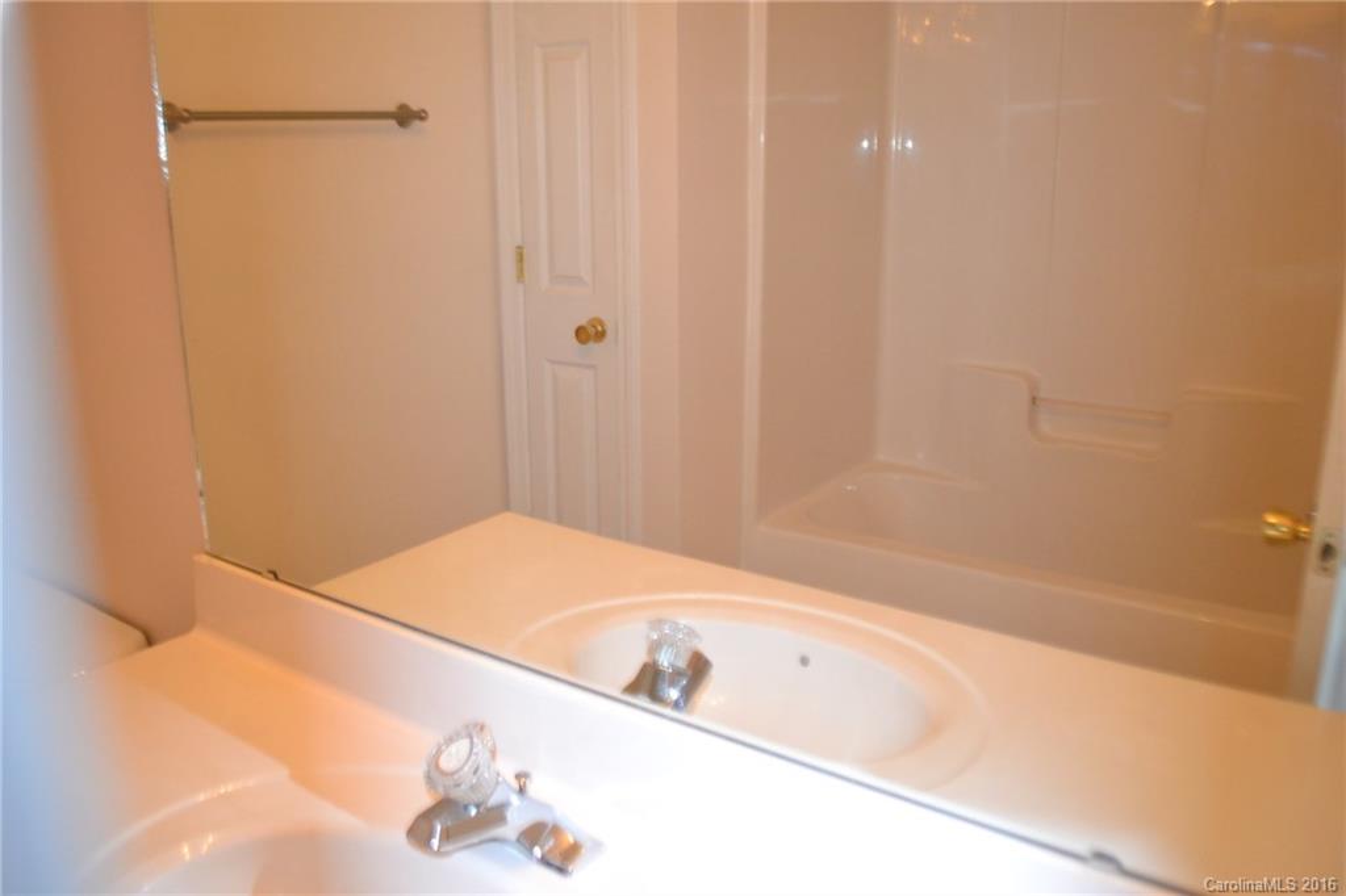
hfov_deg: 67.4
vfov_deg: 47.9
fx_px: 1009
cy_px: 448
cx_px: 673
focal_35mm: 27
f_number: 3.5
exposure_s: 1/60
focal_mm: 18
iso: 1100
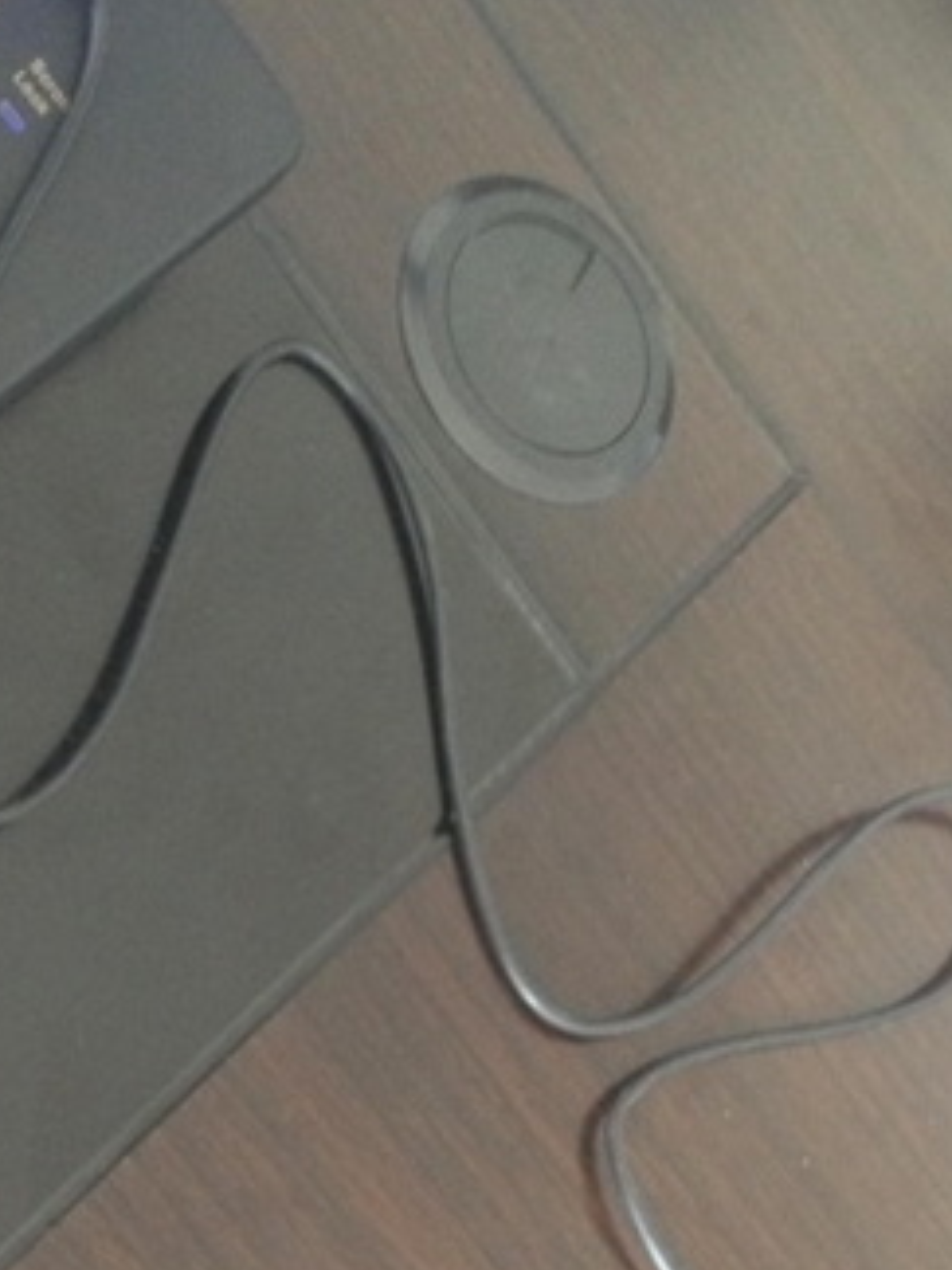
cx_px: 255
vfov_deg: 23.1
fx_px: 3044
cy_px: 1094
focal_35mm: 83
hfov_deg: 17.7
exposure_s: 1/17
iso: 400
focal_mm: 4.28
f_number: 2.4
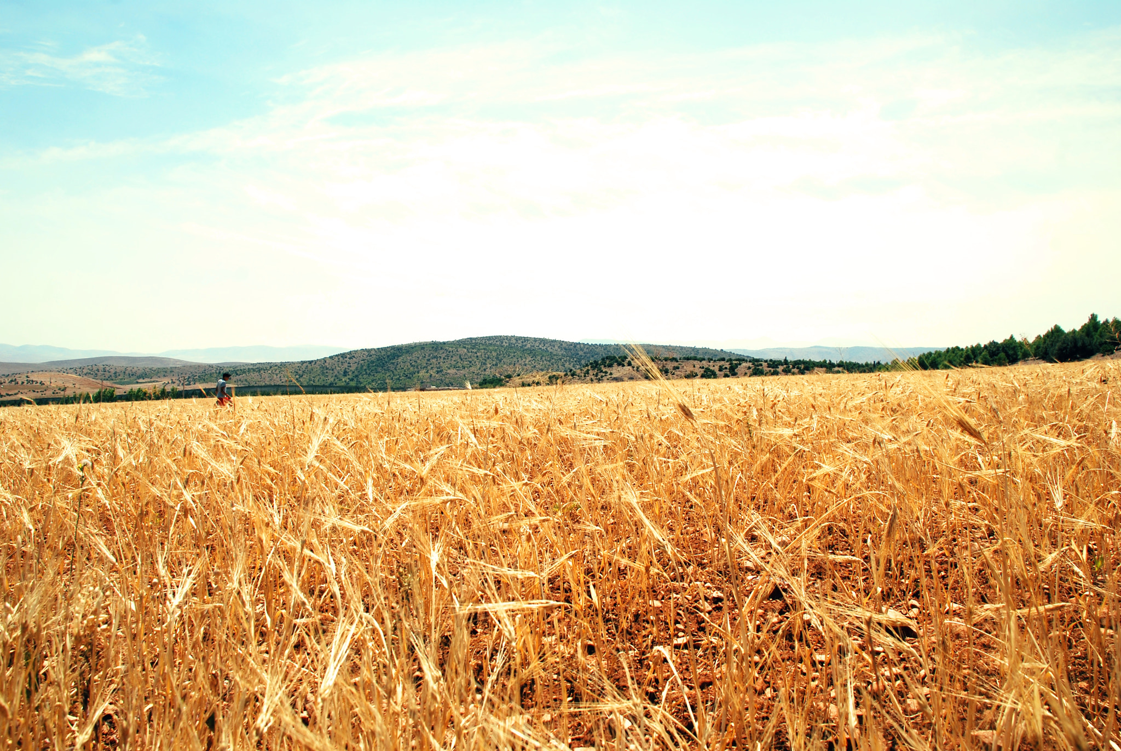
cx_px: 560
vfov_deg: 43.7
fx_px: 935
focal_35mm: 30
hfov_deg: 61.9
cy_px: 376
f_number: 8
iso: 100
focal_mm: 20
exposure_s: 1/250
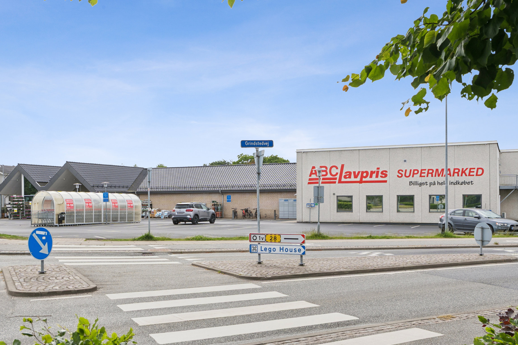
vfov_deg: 34.1
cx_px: 254
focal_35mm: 39
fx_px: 561
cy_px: 210
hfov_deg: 49.6
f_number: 8
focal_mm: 20
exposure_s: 1/160
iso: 200
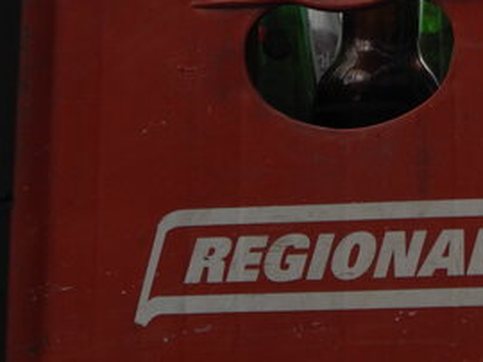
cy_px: -70
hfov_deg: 7.8
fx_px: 3513
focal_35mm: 252
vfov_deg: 5.9
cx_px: 649
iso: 100
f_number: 4
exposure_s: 1/250
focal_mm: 18.1
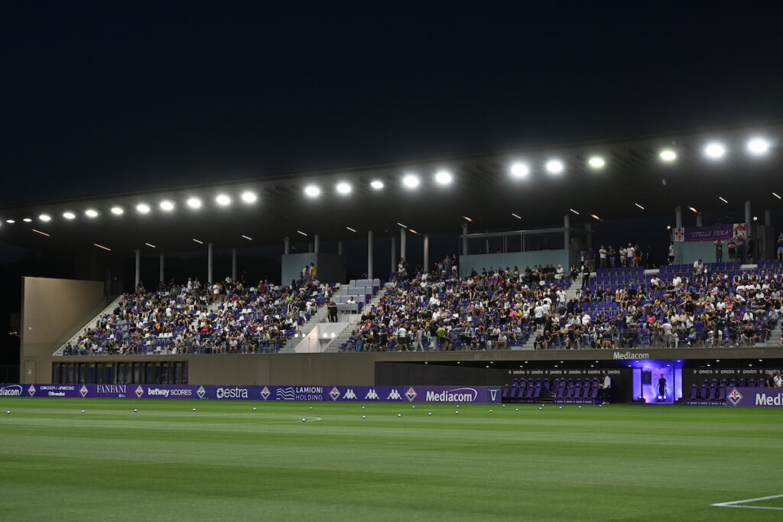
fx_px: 1523
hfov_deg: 28.8
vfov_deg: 19.5
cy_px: 261
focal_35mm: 70
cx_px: 392
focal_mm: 70
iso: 1600
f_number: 4
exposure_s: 1/500
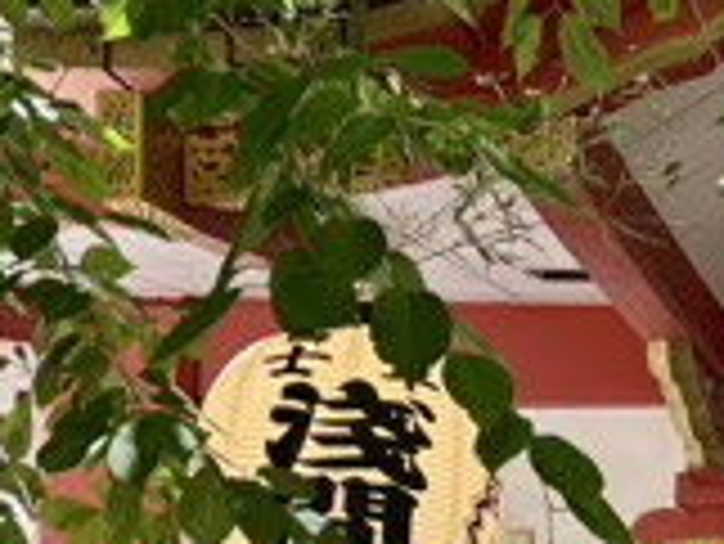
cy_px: 713
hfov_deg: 16.0
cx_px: 1070
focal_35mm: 113
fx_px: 2365
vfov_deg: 12.7
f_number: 1.6
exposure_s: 1/121
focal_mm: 5.96
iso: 80
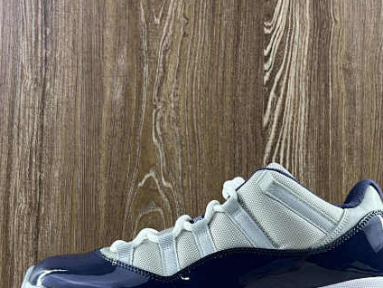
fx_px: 542
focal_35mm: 49
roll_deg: -0.3
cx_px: 220
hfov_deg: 38.8
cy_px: 234
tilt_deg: +3.5
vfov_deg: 29.0
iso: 32
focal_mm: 5.7
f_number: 1.5
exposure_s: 1/101
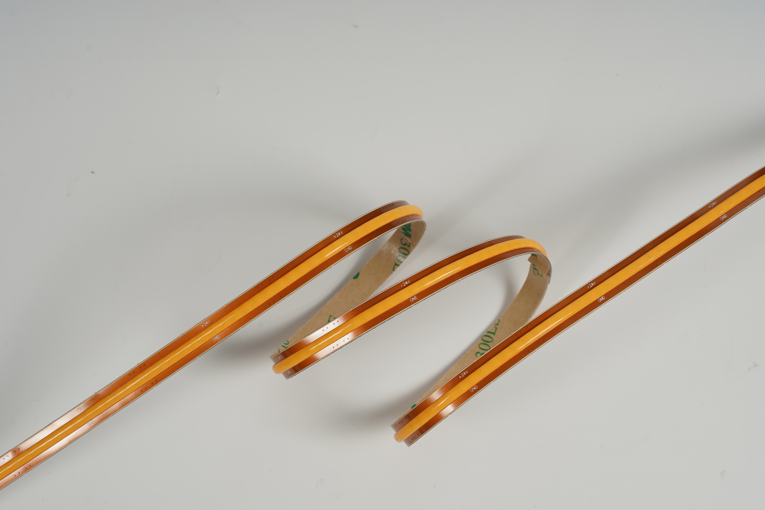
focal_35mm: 103
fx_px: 2189
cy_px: 301
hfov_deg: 19.8
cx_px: 451
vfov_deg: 13.3
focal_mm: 83
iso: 100
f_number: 14
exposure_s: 1/125
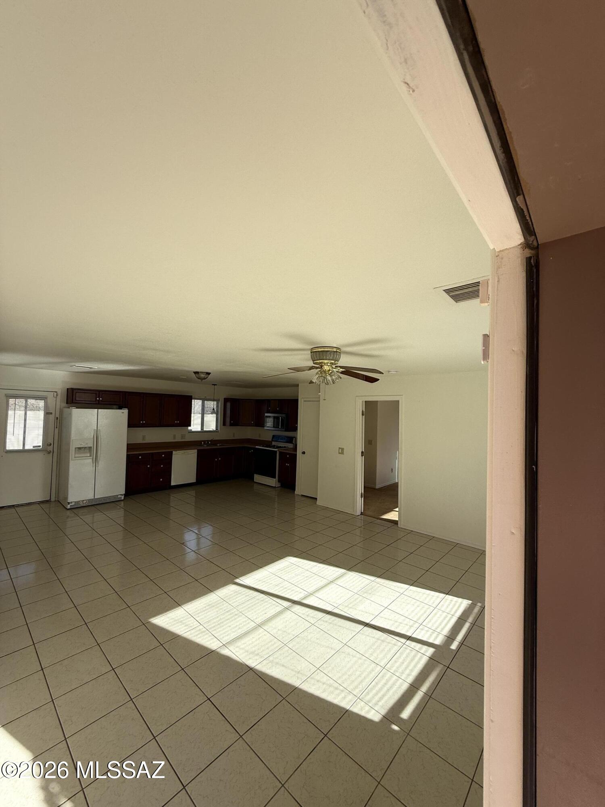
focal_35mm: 14
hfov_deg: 85.7
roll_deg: -1.7
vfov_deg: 102.1
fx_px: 326
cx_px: 302
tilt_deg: +4.1
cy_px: 404
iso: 50
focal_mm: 2.22
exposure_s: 1/308
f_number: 2.2
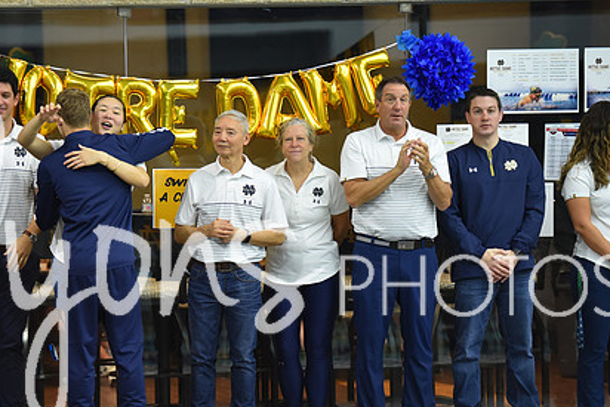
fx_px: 3339
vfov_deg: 7.0
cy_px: 226
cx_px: 197
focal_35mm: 197
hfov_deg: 10.4
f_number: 2.8
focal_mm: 140
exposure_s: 1/500
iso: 2000
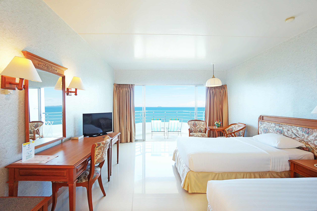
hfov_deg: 100.4
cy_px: 106
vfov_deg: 77.3
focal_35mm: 15
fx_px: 132
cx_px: 158
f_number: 4
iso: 500
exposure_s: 1/160
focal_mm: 10
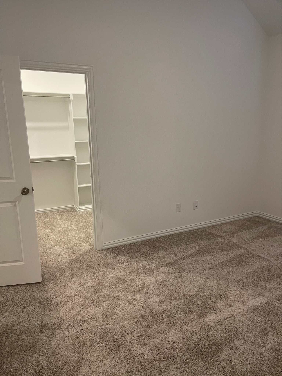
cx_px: 141
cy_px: 188
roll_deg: +1.6
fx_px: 272
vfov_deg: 69.4
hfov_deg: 54.9
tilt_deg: -12.2
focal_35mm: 25
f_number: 1.6
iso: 160
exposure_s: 1/60
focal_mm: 5.1
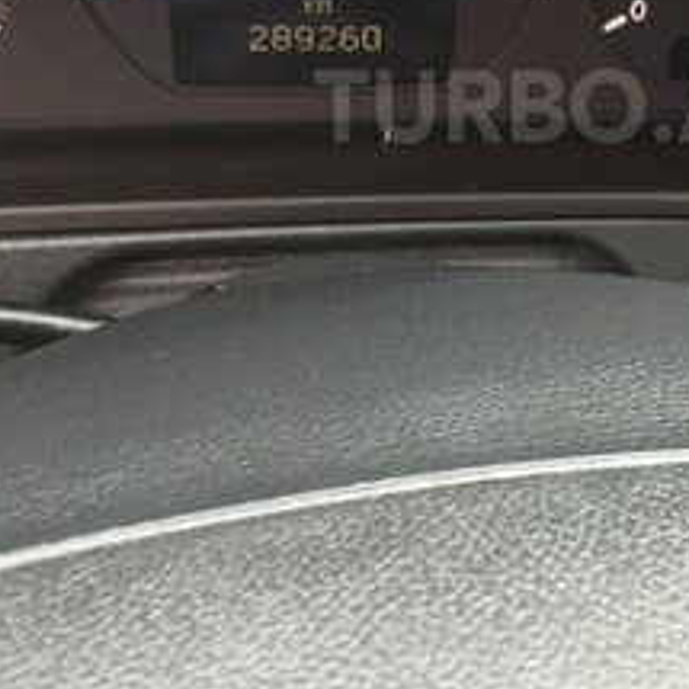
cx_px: 561
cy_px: 106
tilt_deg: -33.4
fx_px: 1329
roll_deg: -6.2
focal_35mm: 59
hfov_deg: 28.4
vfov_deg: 28.3
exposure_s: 1/33
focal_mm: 4.15
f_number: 2.2
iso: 40
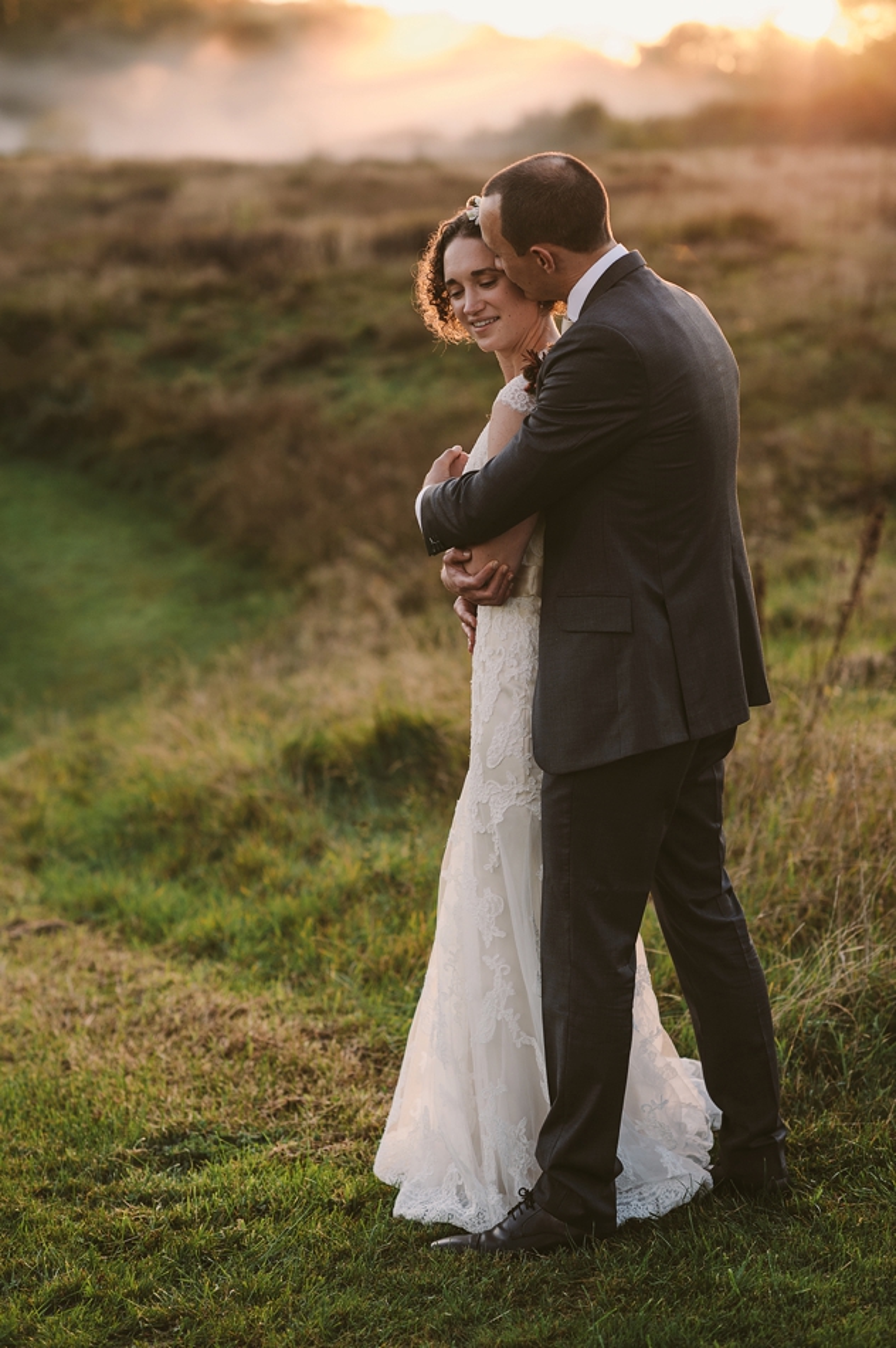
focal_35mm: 85
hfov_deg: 16.0
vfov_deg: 23.9
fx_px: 3178
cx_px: 448
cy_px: 674
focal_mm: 85
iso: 250
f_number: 2.8
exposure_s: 1/320
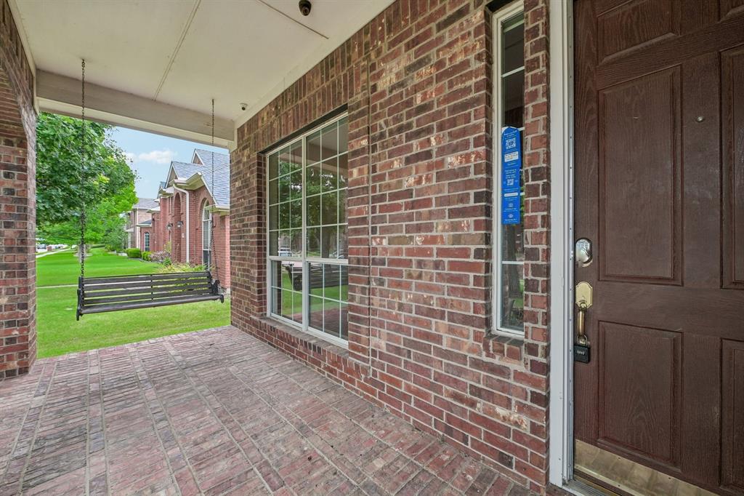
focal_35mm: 14
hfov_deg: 104.3
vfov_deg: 81.2
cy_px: 248
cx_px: 372
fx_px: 289
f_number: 8
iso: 400
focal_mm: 14
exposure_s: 1/30
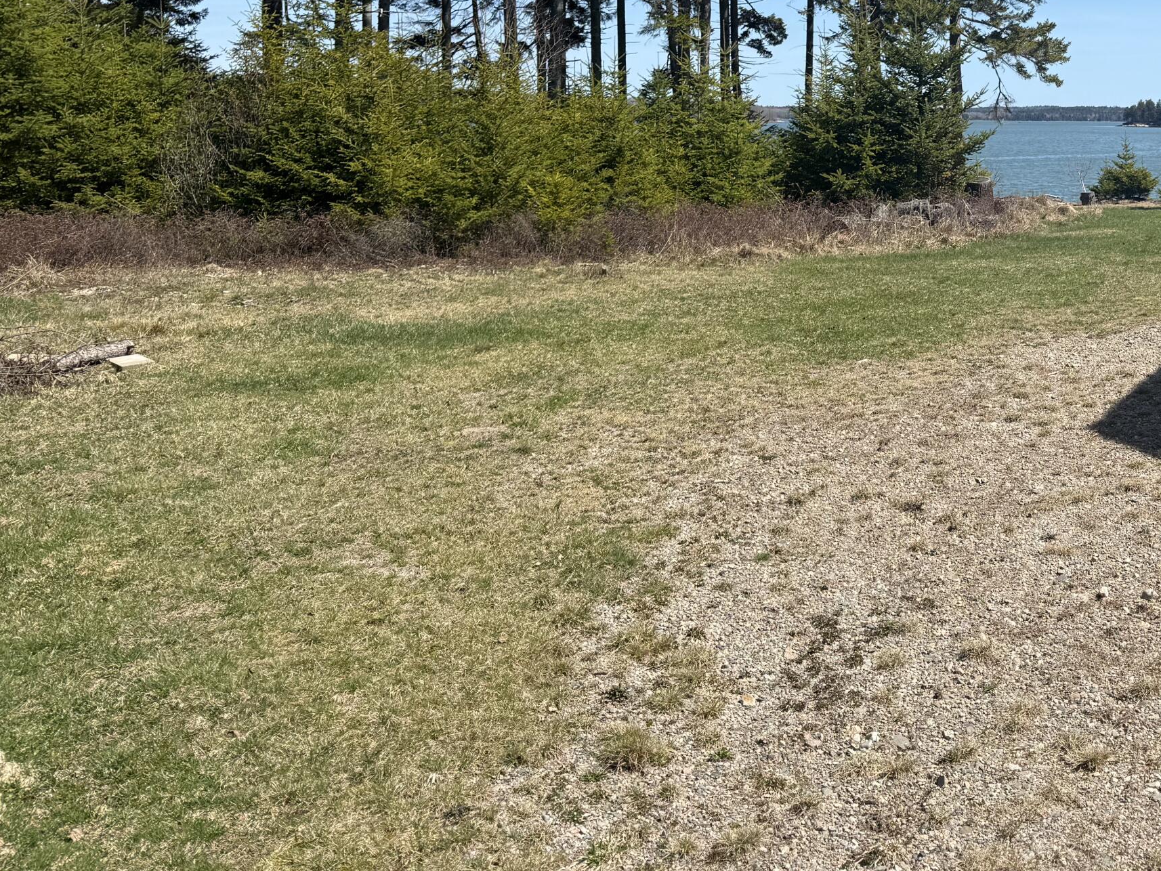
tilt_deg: -1.4
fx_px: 1409
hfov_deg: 42.0
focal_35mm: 42
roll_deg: -1.1
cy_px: 148
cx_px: 993
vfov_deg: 33.2
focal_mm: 6.76
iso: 80
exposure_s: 1/4167
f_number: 1.78
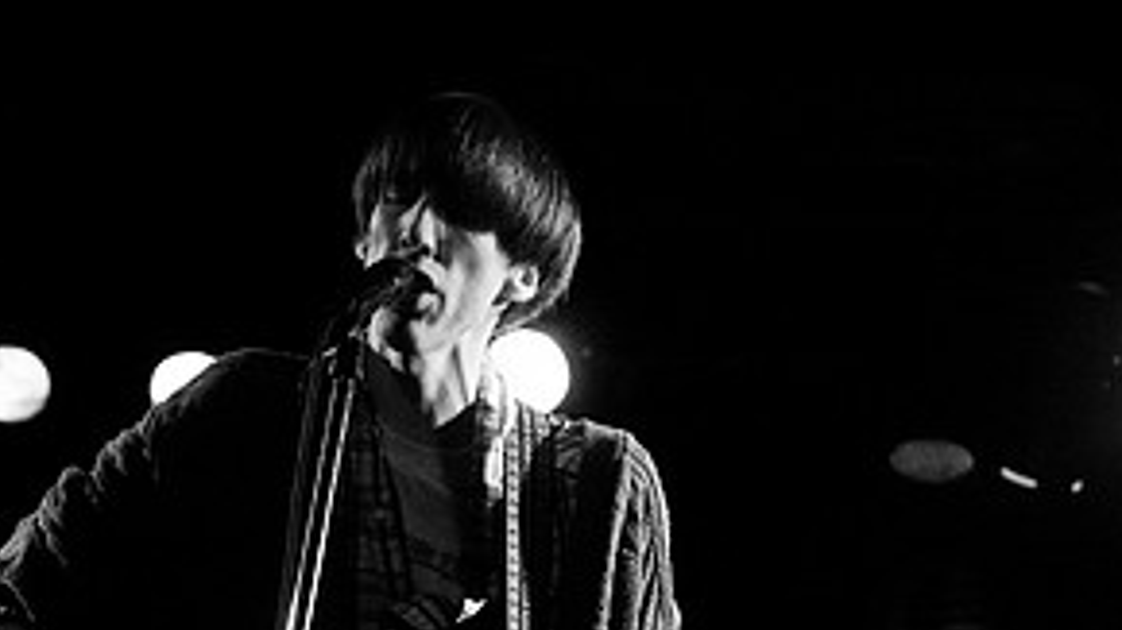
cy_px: 634
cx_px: 575
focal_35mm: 117
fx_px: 3480
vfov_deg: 10.3
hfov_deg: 18.3
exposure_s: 1/80
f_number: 2.8
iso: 1000
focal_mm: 48
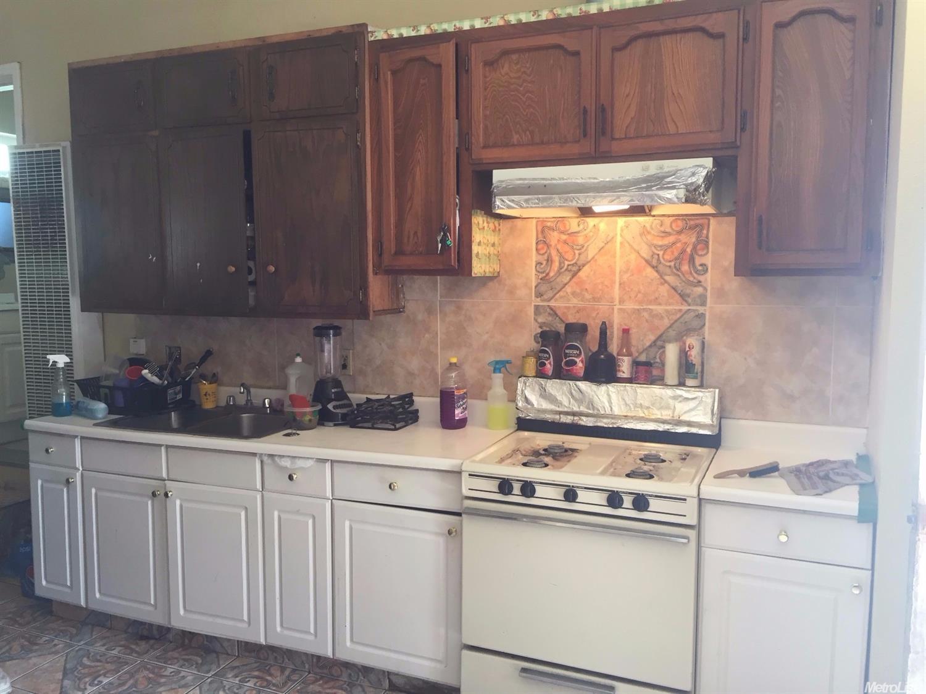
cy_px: 347
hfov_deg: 61.7
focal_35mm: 29
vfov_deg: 48.2
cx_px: 463
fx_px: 776
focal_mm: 4.15
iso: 64
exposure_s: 1/30
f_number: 2.2
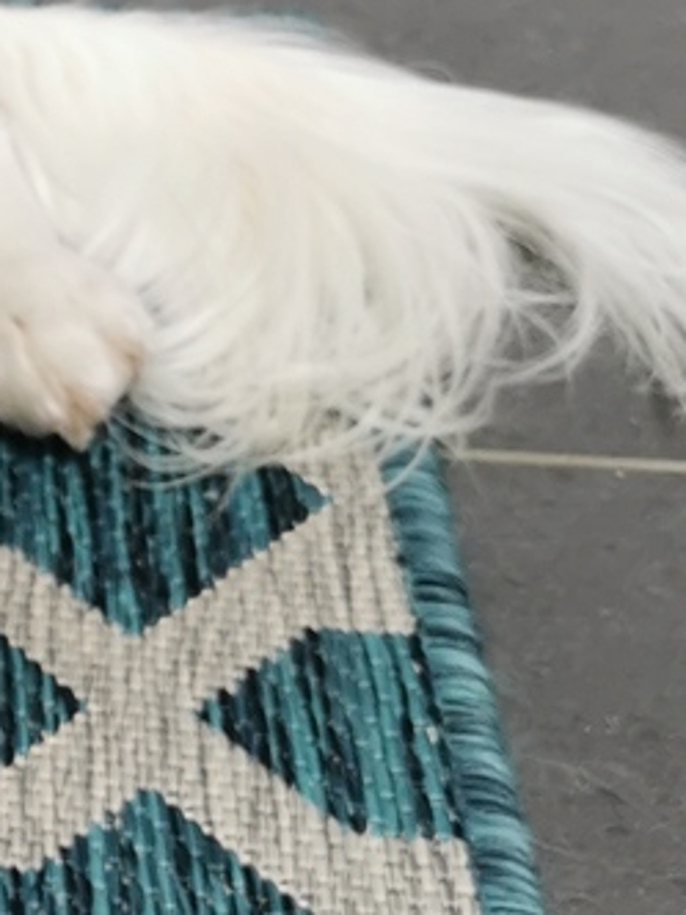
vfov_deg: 15.7
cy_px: -69
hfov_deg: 11.1
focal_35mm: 122
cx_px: -646
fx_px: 3224
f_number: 1.8
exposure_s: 1/100
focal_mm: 5.58
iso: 64
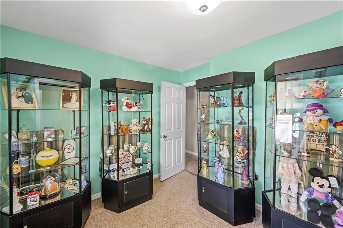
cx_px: 172
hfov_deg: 104.3
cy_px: 114
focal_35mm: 14
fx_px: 133
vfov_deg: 81.2
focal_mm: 14
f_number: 11
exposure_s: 5
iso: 320
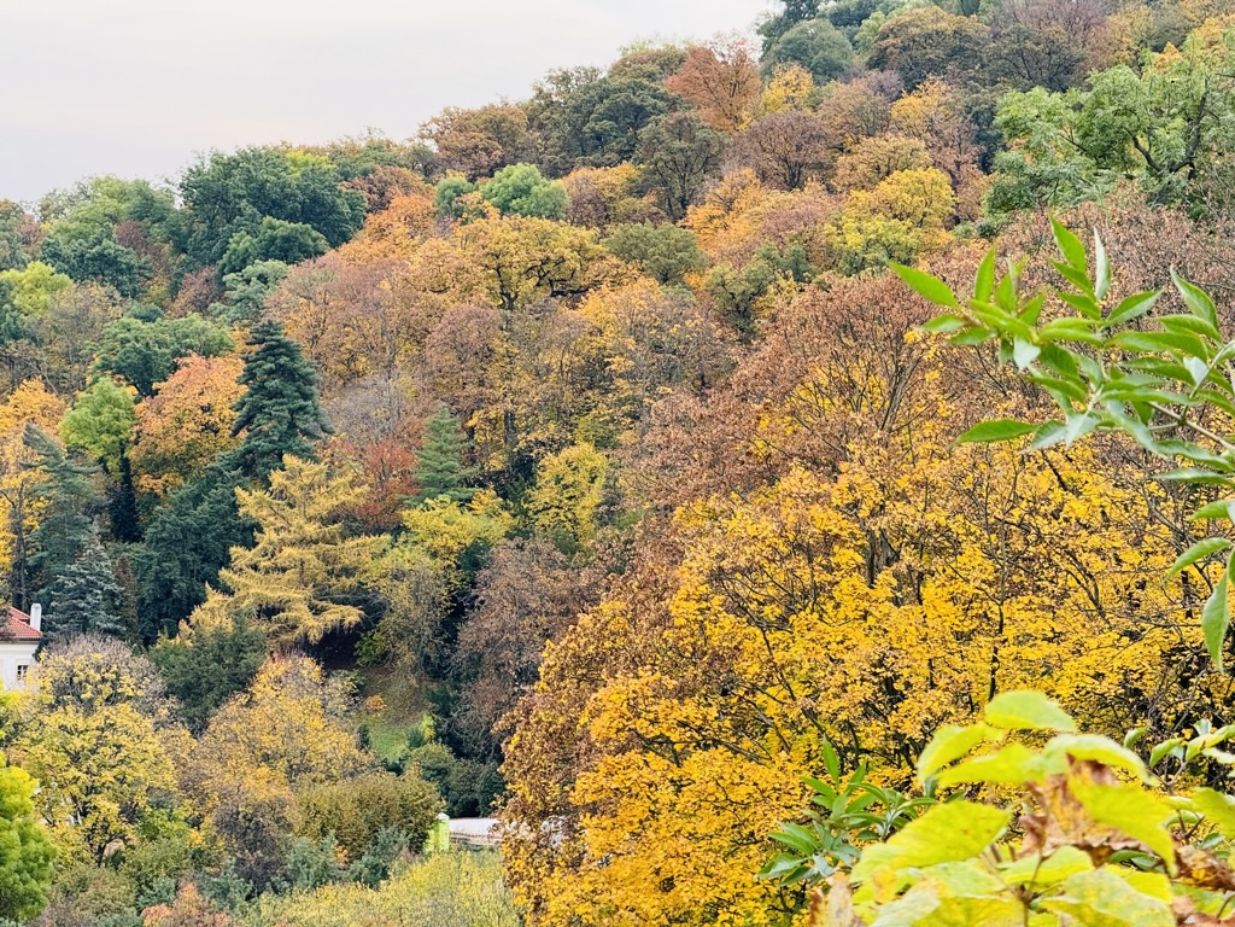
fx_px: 4281
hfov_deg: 16.4
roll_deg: -4.3
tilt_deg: -2.2
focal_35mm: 120
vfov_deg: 12.3
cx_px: 618
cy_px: 464
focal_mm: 15.66
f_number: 2.8
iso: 64
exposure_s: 1/99
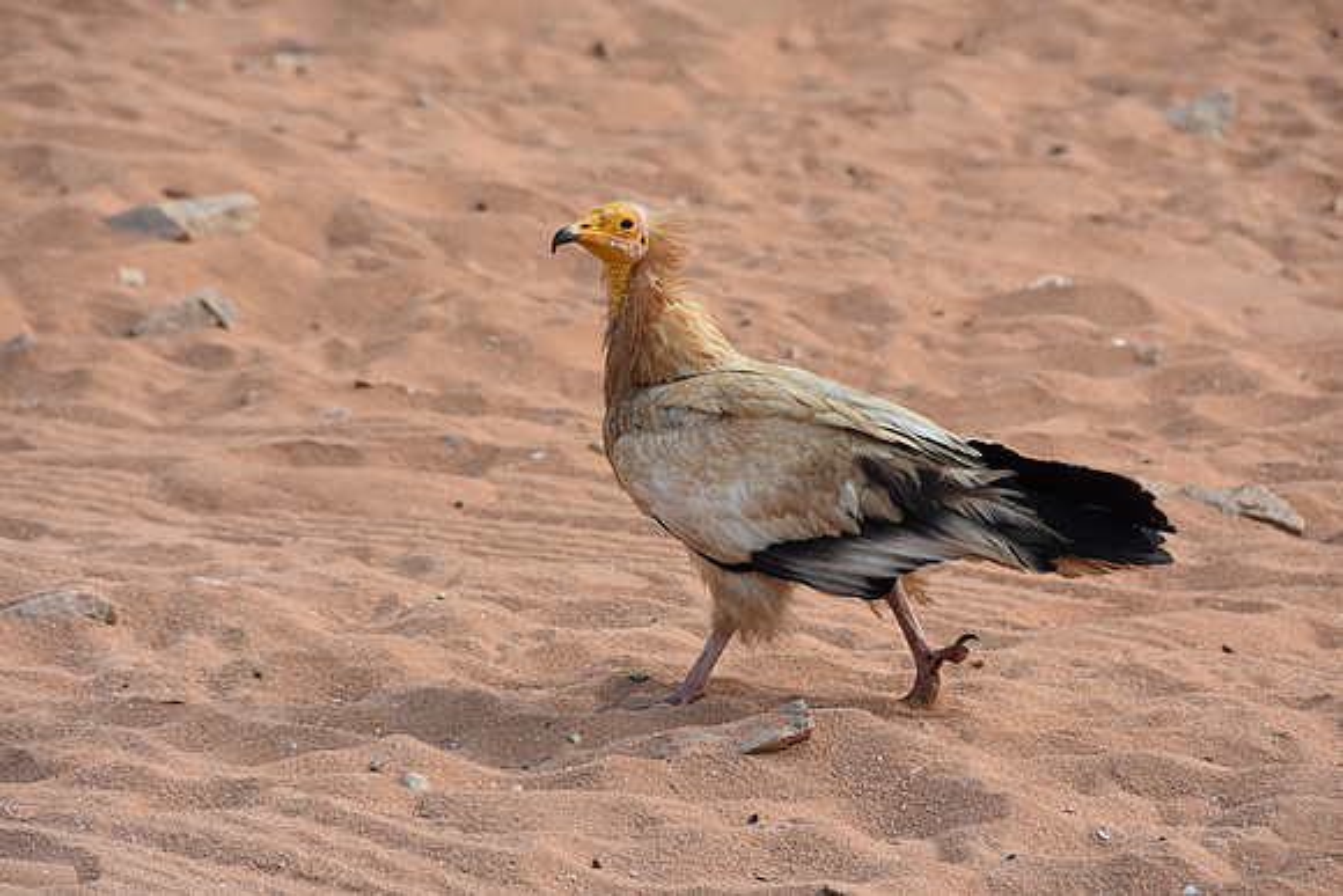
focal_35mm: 300
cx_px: 672
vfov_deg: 4.6
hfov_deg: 6.9
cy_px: 448
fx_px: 11194
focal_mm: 200
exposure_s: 1/1000
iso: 500
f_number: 8
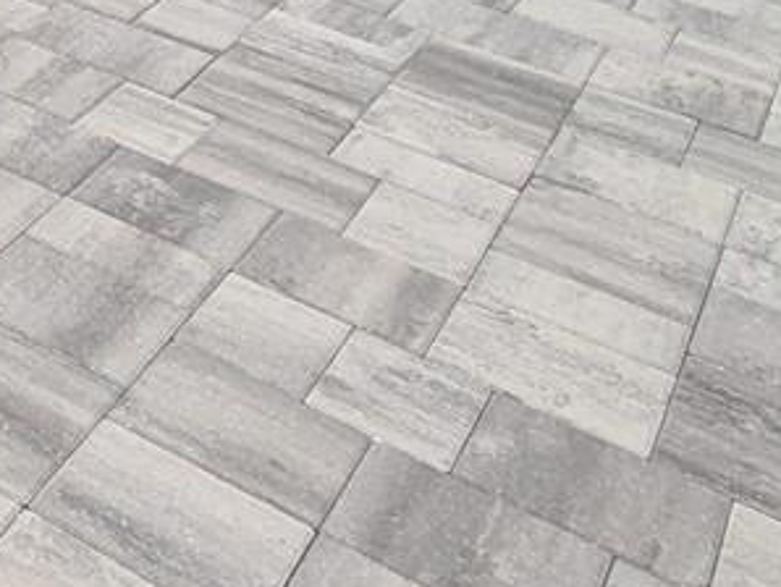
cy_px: -577
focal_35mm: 75
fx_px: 1694
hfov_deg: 18.3
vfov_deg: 15.7
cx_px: -746
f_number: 2.2
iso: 49
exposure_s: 1/2137
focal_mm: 1.83
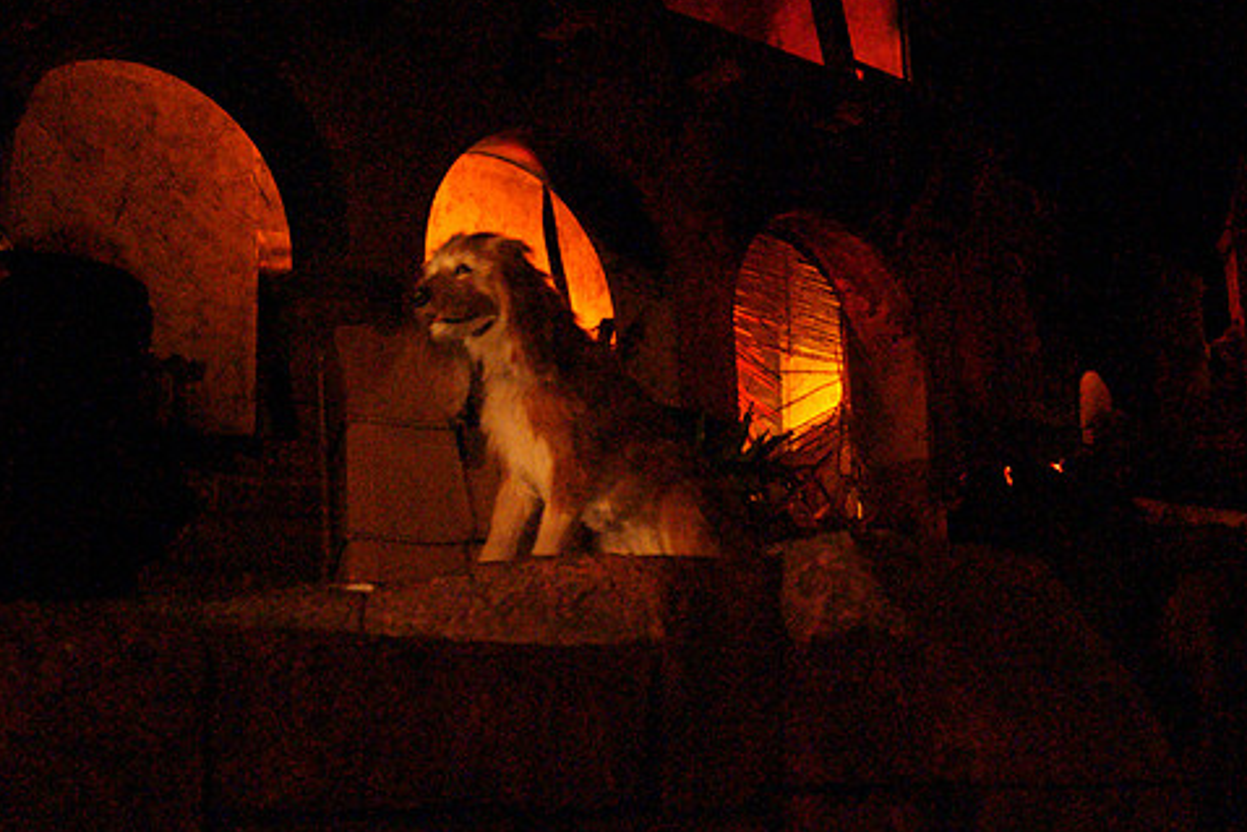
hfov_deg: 38.7
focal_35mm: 51
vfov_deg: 26.5
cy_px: 403
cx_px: 498
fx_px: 1767
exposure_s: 1/40
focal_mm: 28
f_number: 2.8
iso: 6400
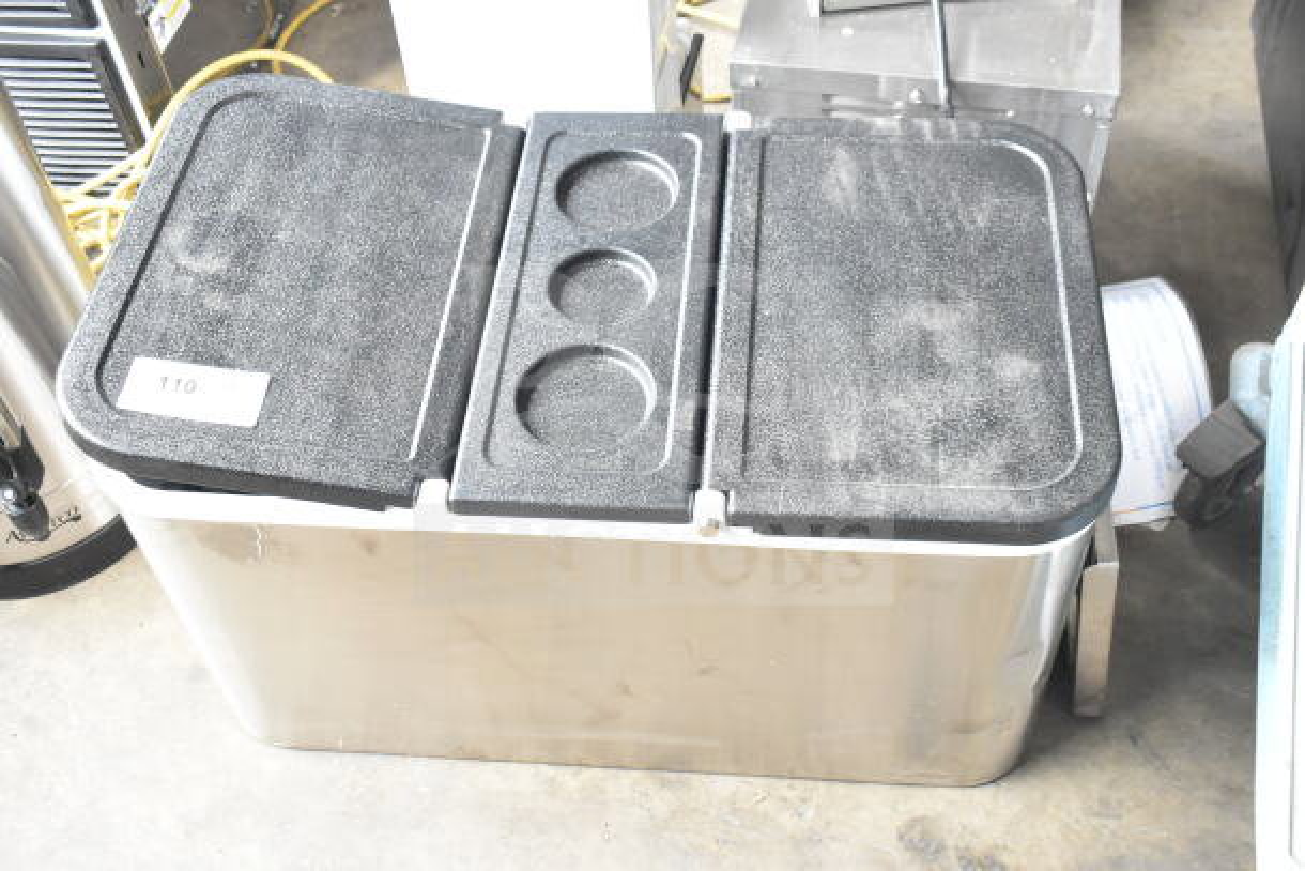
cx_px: 652
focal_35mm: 40
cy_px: 436
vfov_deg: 33.0
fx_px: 1468
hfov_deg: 47.9
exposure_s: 1/125
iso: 1600
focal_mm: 27
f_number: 5.6
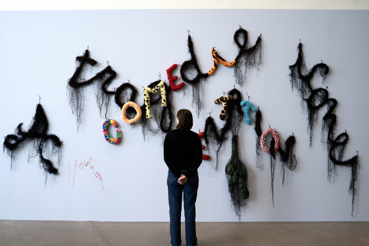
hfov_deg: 60.3
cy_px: 123
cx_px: 184
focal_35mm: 31
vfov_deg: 42.3
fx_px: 318
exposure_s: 1/6
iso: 100
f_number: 8
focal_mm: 31
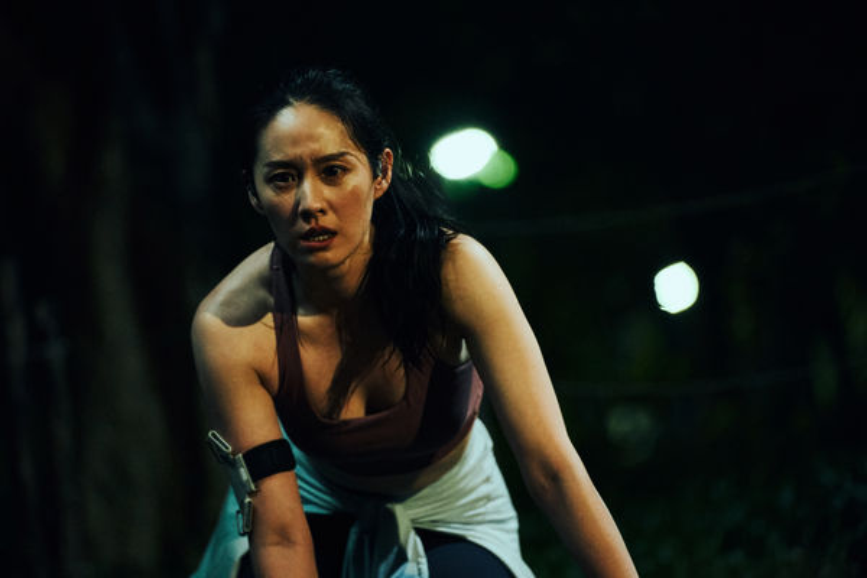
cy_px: 289
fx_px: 3901
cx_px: 434
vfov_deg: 8.5
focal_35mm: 162
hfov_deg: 12.7
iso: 4000
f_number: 2.8
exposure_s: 1/60
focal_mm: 162
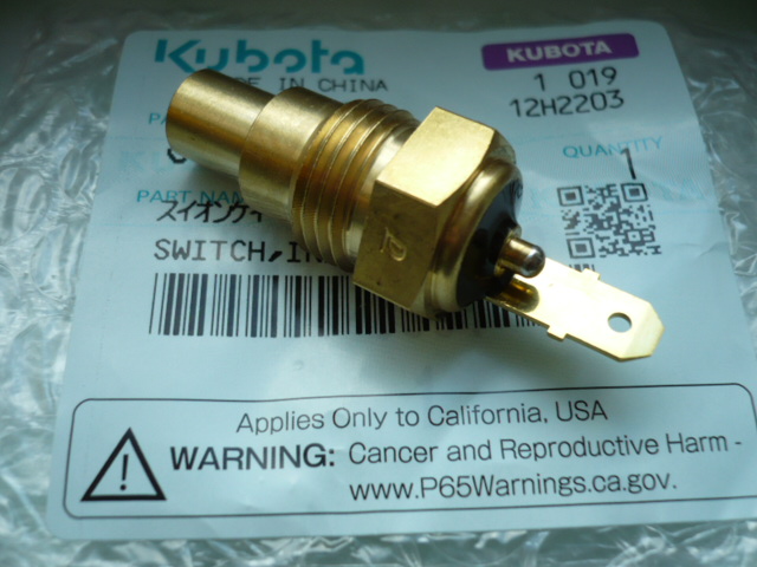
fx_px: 765
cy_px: 284
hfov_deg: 52.6
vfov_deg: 40.7
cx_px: 378
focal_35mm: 35
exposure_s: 1/50
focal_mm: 5.8
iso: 100
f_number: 2.8
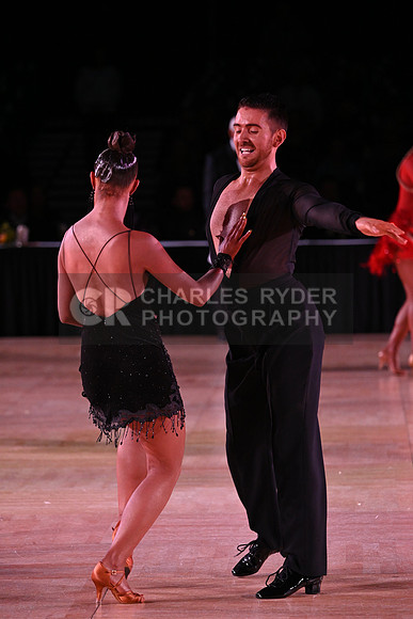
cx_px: 206
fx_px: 3611
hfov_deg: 6.5
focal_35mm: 210
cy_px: 310
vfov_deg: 9.8
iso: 3200
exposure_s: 1/320
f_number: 5
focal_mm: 210
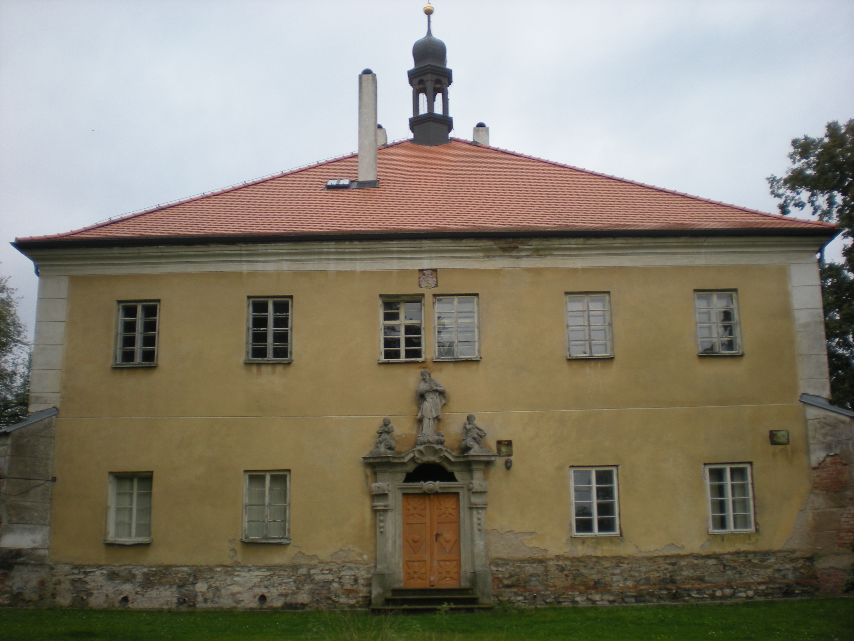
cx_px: 427
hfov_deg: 49.0
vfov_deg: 37.7
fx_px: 937
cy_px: 320
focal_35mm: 38
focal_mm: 6.3
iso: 64
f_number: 3.1
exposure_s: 1/112
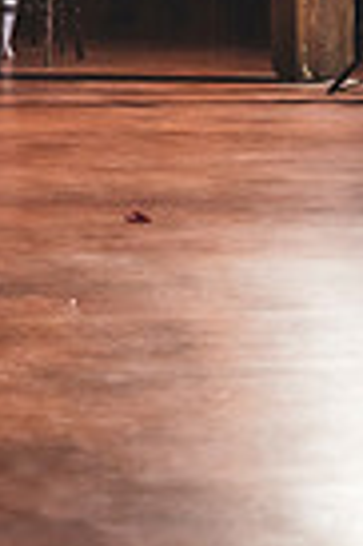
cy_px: -118
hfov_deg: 9.1
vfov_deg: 16.5
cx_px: -742
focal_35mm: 119
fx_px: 1804
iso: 1000
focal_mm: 28
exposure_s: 1/200
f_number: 2.8
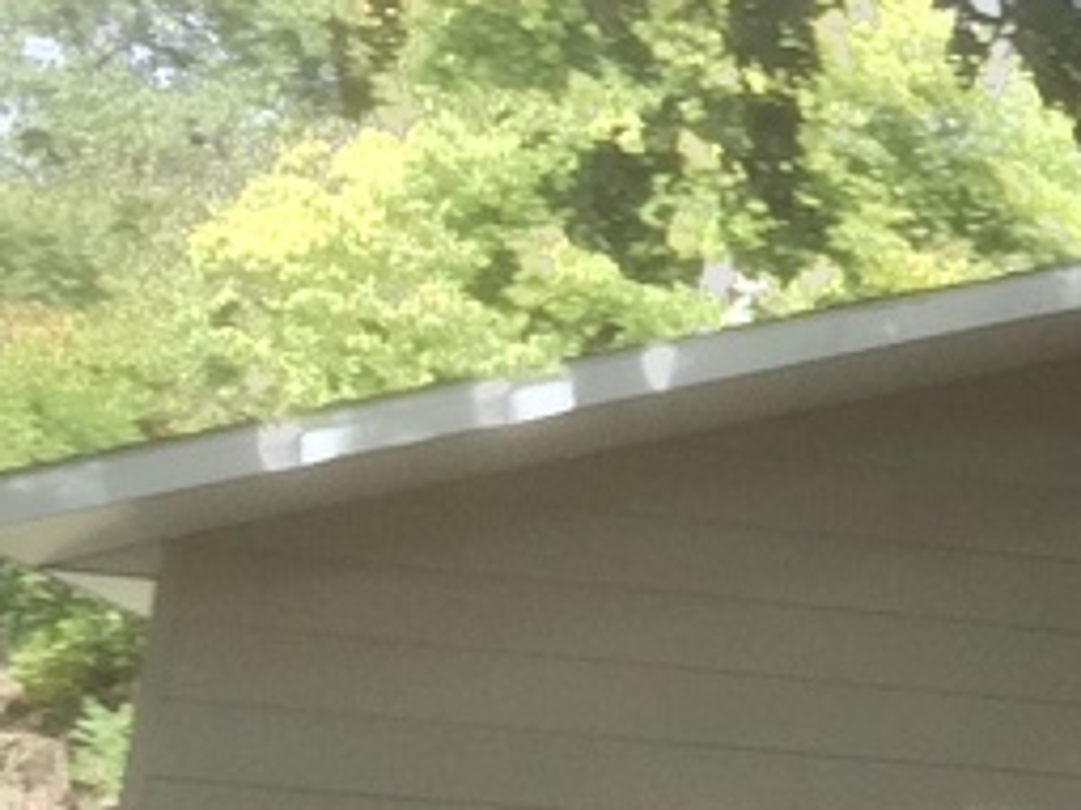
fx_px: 2653
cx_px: 1450
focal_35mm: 85
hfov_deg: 20.7
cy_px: 146
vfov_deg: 17.2
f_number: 2.4
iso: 50
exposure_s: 1/230
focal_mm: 2.15
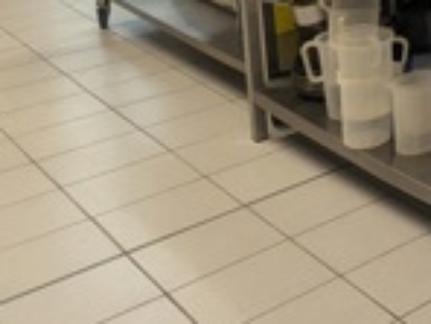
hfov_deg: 19.1
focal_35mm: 69
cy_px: -169
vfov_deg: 18.7
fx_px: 859
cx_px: 829
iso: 148
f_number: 2.2
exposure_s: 1/100
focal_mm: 2.35
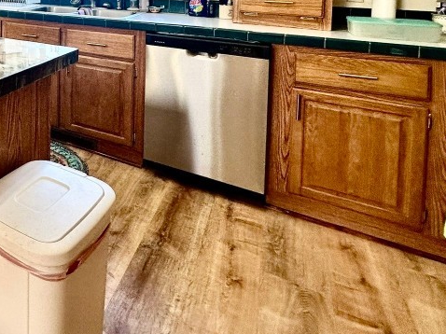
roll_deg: -0.7
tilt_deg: -2.1
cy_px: -18
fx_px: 386
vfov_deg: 39.7
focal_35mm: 30
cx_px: -10
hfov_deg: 48.2
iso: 160
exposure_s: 1/120
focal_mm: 2.22
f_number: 2.2
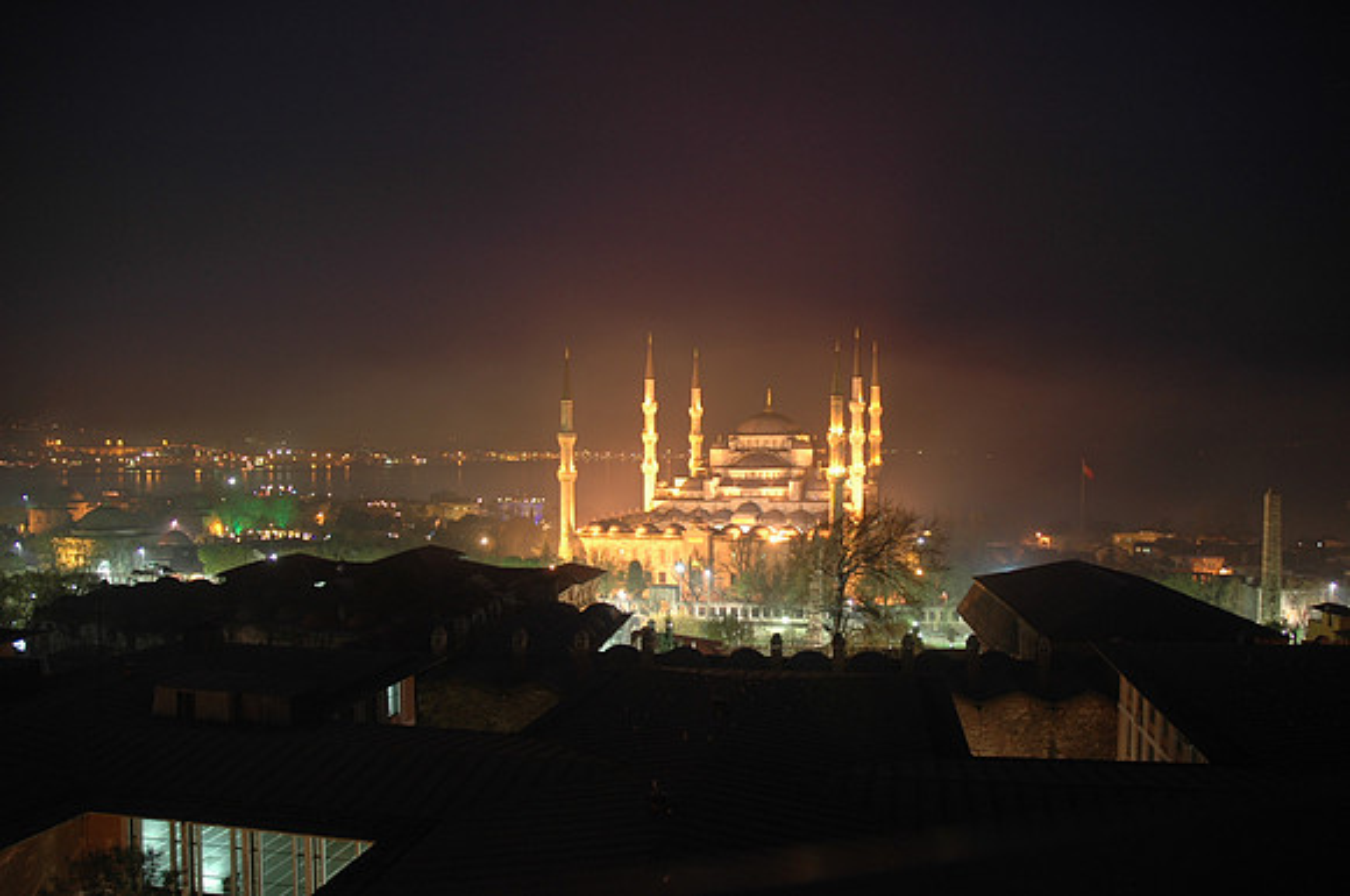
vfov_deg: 47.8
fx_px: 1011
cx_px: 675
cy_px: 448
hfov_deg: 67.5
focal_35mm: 27
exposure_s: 1.6
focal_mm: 18
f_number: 3.5
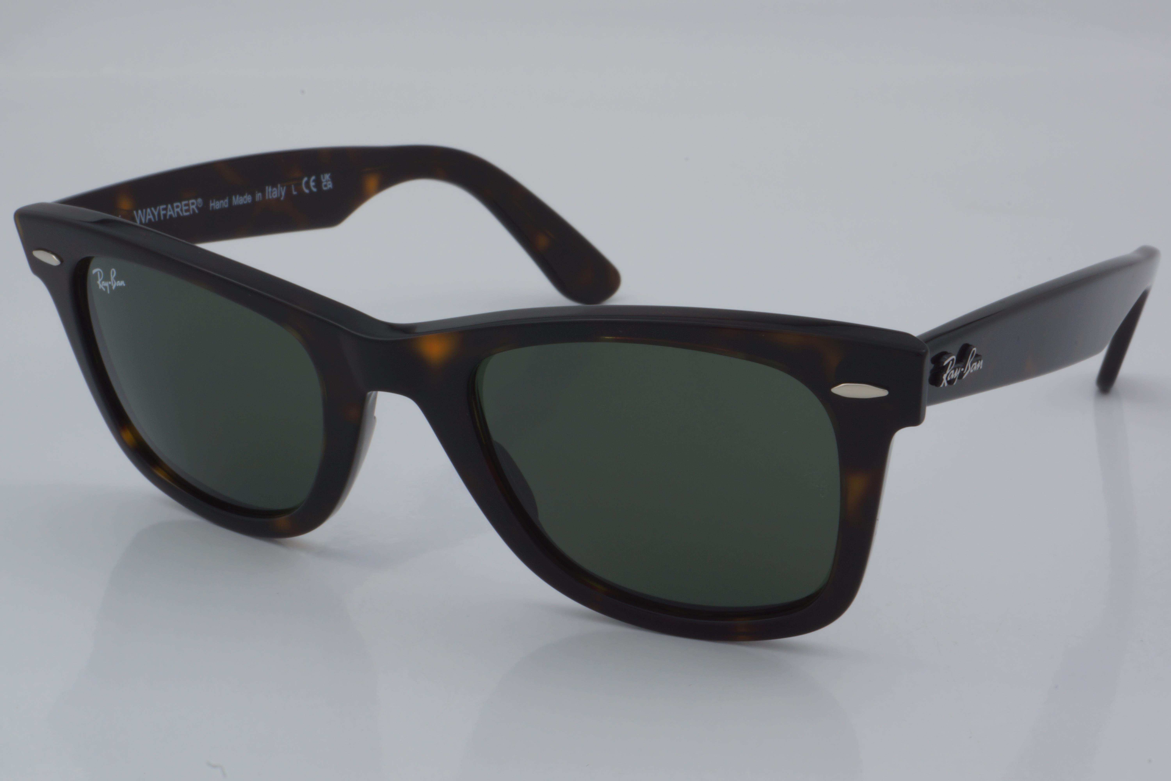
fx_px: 2439
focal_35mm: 75
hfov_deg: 27.0
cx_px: 586
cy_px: 390
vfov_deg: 18.2
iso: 100
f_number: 32
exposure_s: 1/4
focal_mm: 50
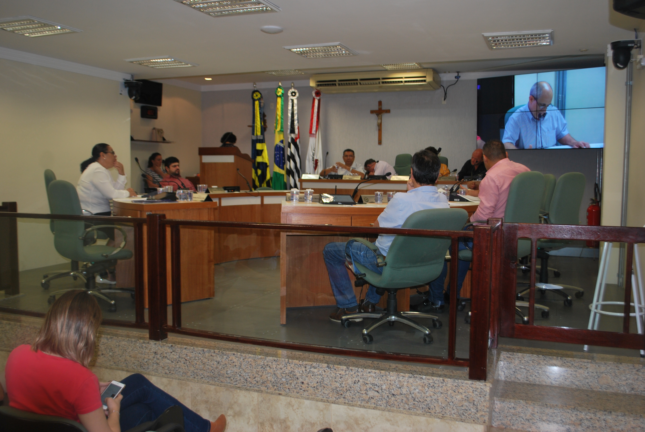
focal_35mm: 33
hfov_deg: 57.2
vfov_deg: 40.1
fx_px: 592
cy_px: 216
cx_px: 322
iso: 200
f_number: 4
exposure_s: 1/60
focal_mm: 22
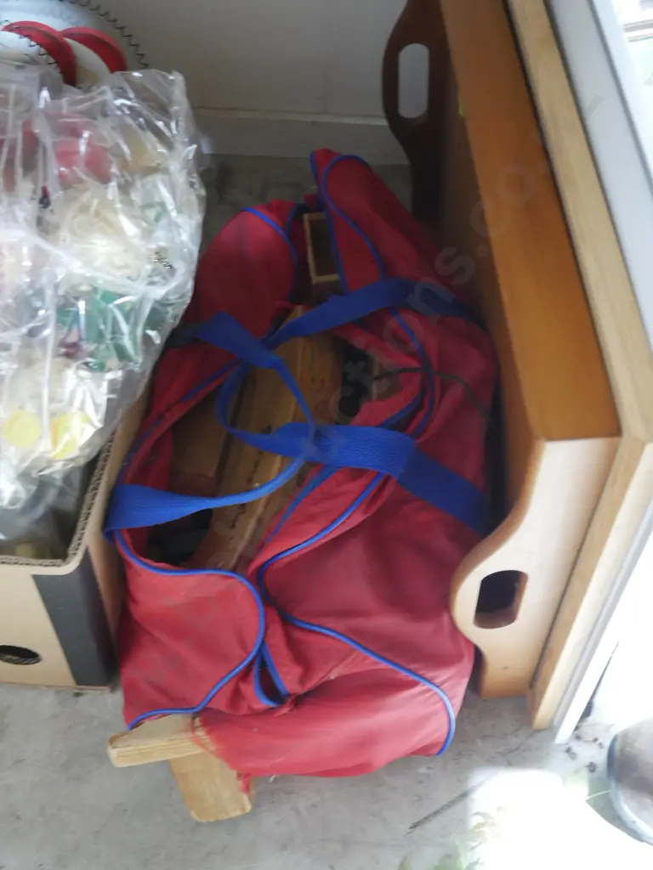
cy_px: 435
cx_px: 326
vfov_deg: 51.4
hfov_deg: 39.7
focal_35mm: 36
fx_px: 905
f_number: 4
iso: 3200
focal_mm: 18
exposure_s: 1/13
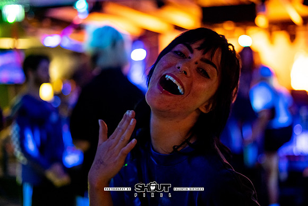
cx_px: 170
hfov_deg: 35.4
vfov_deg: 24.1
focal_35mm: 56
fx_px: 482
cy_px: 97
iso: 2500
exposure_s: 1/125
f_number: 1.8
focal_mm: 50
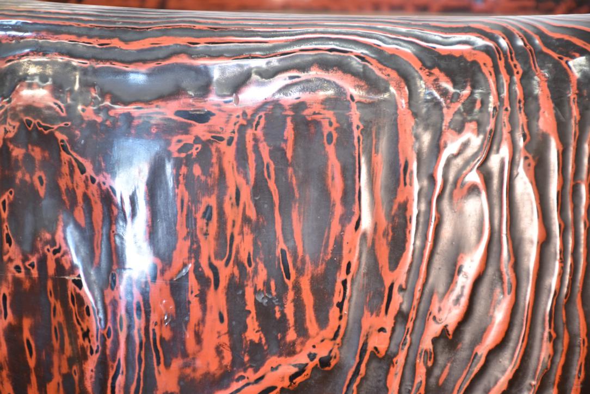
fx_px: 2090
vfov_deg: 10.8
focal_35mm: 128
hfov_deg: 16.1
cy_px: 197
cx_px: 295
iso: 400
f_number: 5.3
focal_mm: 85
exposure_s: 1/10
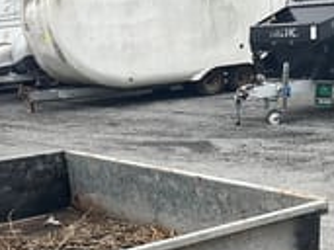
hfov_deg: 23.0
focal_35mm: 85
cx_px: 172
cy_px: 356
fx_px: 820
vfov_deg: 16.1
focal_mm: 3
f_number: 1.8
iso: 20
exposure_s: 1/233
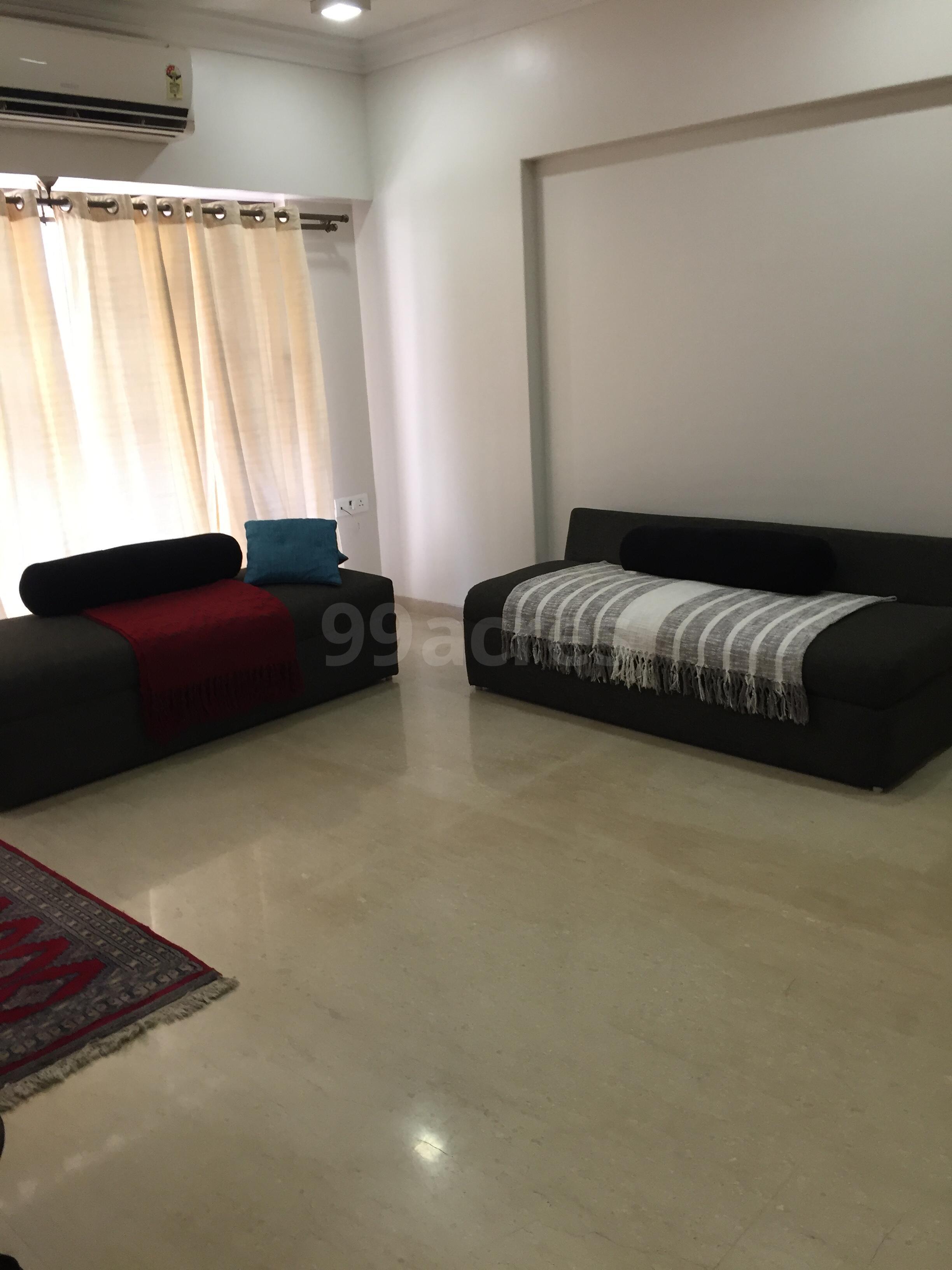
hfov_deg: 48.2
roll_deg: +1.8
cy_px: 635
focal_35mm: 29
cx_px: 476
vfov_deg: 61.7
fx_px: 1063
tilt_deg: -14.6
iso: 80
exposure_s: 1/33
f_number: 2.2
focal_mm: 4.15
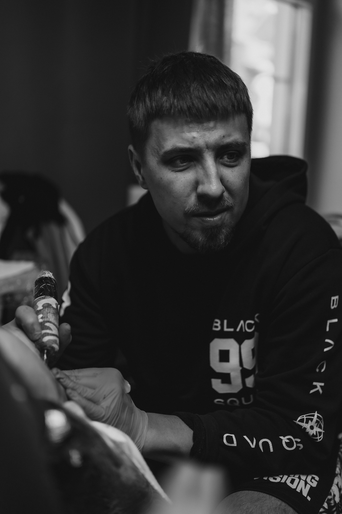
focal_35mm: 45
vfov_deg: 43.6
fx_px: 641
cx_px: 171
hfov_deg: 29.9
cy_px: 257
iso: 250
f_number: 1.8
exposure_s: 1/200
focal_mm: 45
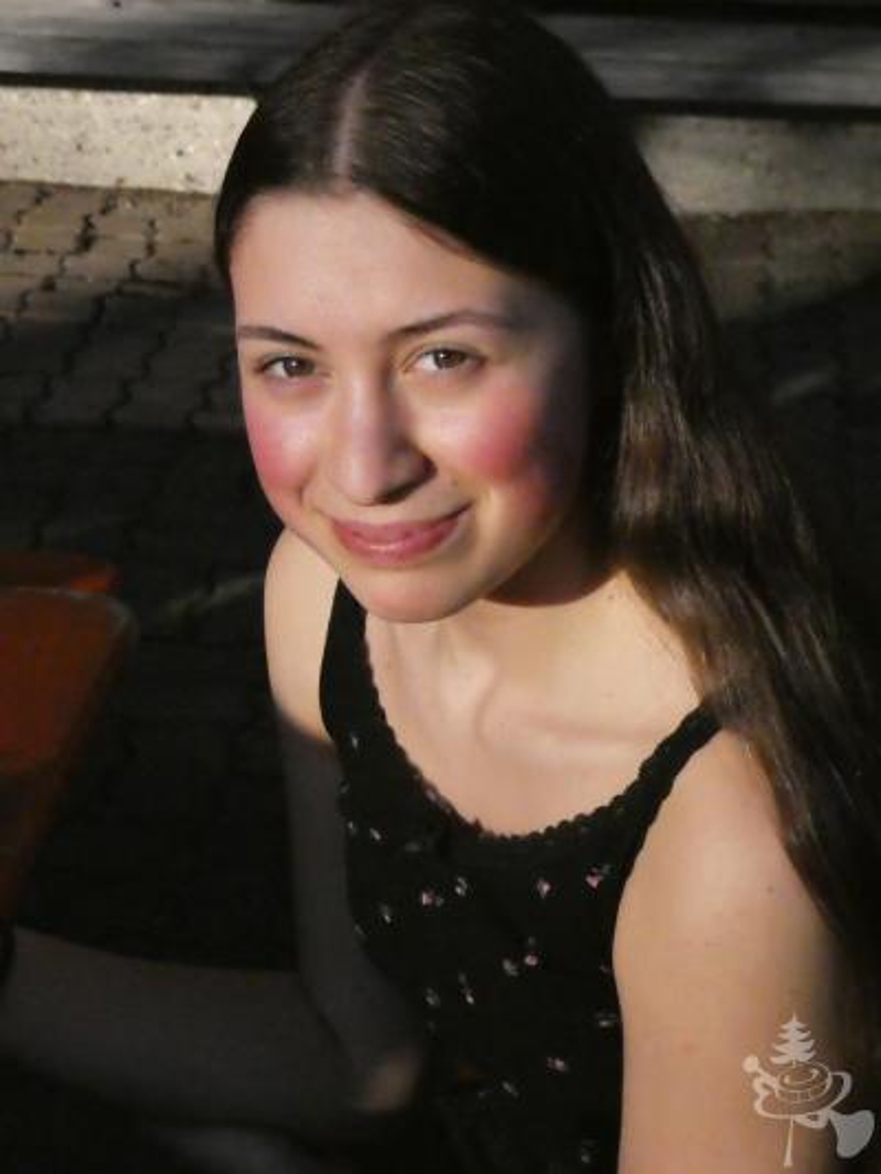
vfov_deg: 23.0
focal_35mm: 85
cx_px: 440
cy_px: 587
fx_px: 2883
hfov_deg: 17.4
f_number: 4.6
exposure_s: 1/13000
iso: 3200
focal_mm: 15.2
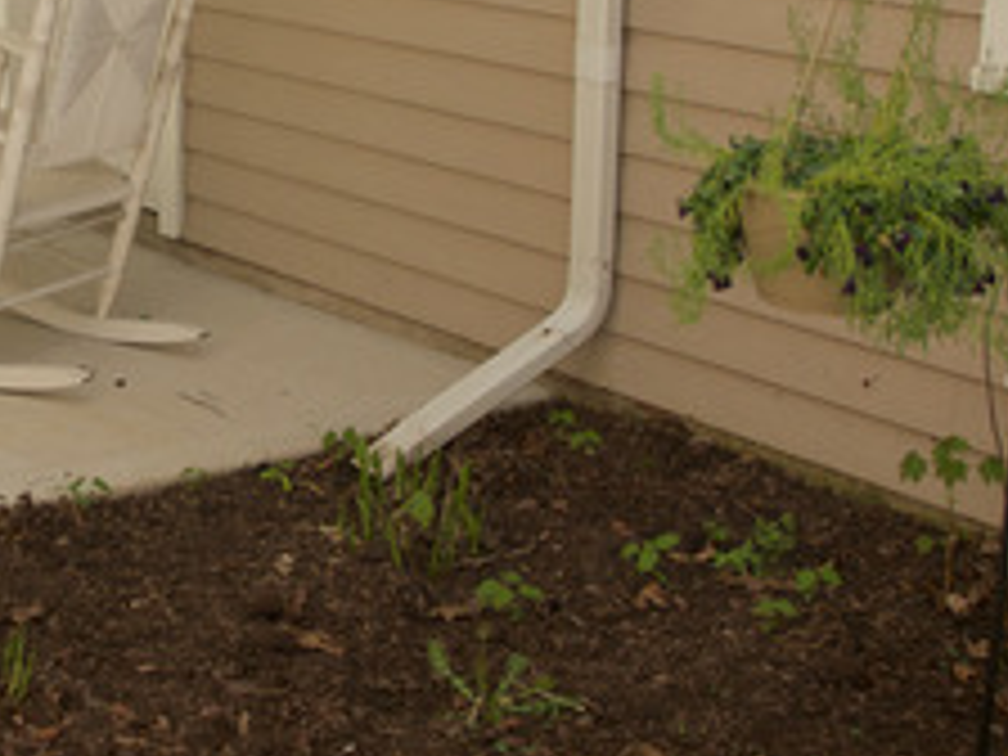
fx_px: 2155
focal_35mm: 74
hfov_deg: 25.7
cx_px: 140
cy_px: 92
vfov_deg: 19.6
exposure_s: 1/640
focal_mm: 18
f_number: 6.3
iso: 320
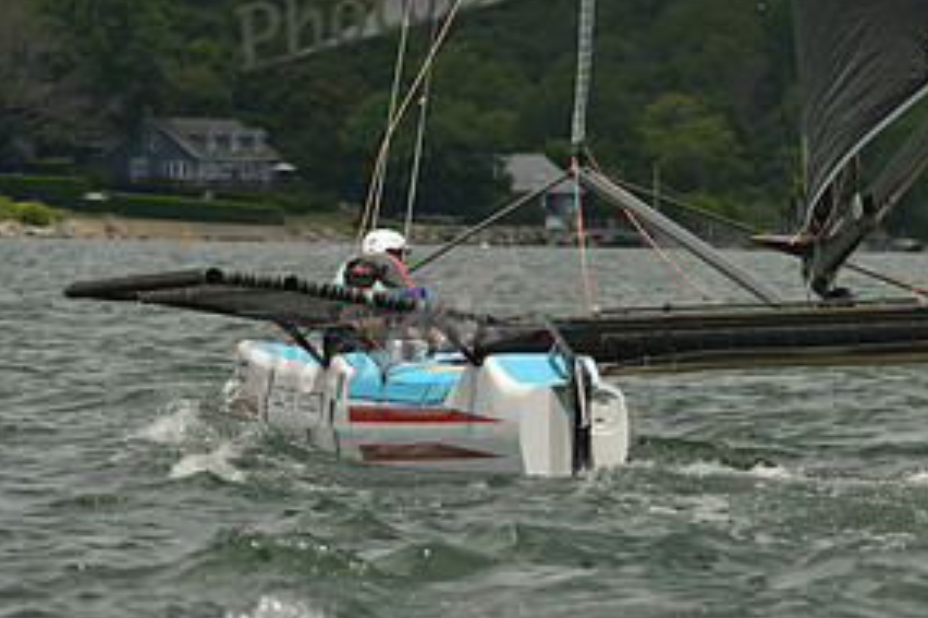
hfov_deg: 4.2
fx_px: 12649
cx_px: 866
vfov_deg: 2.8
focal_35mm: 491
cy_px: 110
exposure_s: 1/1000
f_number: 7.1
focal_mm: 240
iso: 200
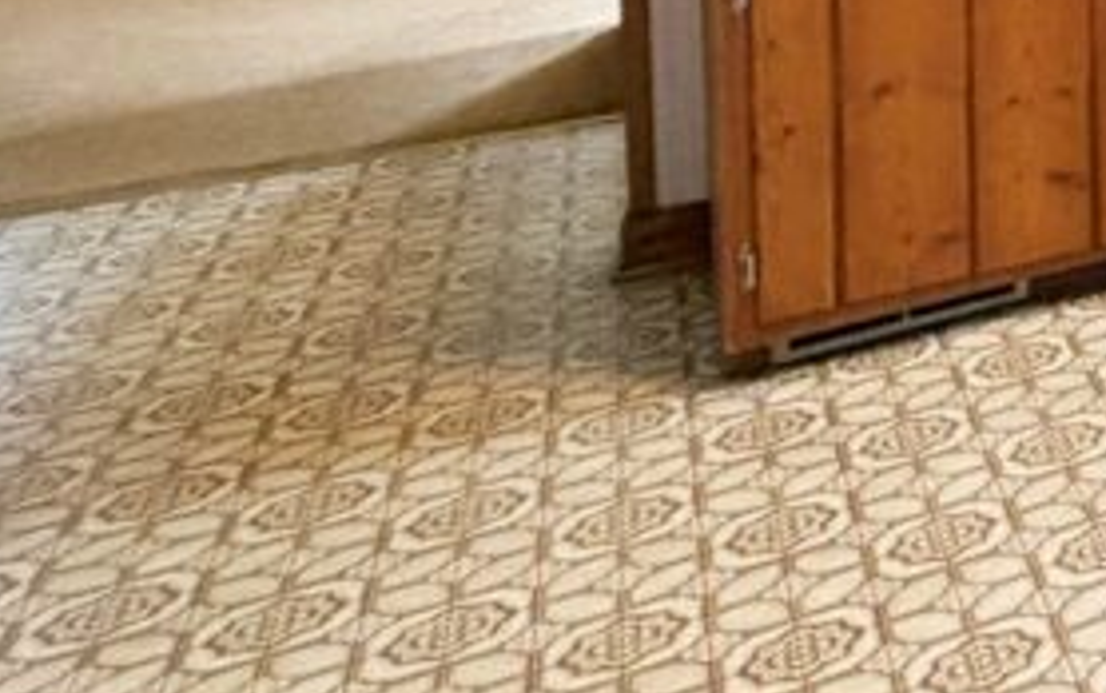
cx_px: 2047
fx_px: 1719
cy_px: -406
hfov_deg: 21.3
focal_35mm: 57
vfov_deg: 19.3
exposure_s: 1/60
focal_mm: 2.22
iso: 250
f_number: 2.2
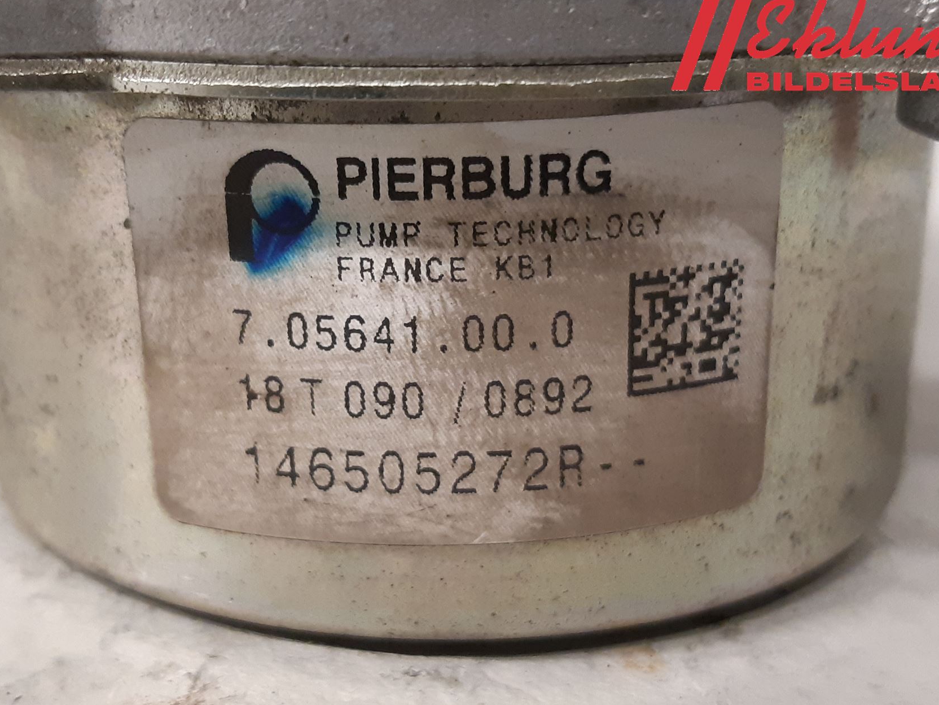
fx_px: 868
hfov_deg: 56.8
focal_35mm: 32
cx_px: 440
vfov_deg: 43.9
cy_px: 429
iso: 250
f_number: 1.7
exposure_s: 1/33
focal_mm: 3.93
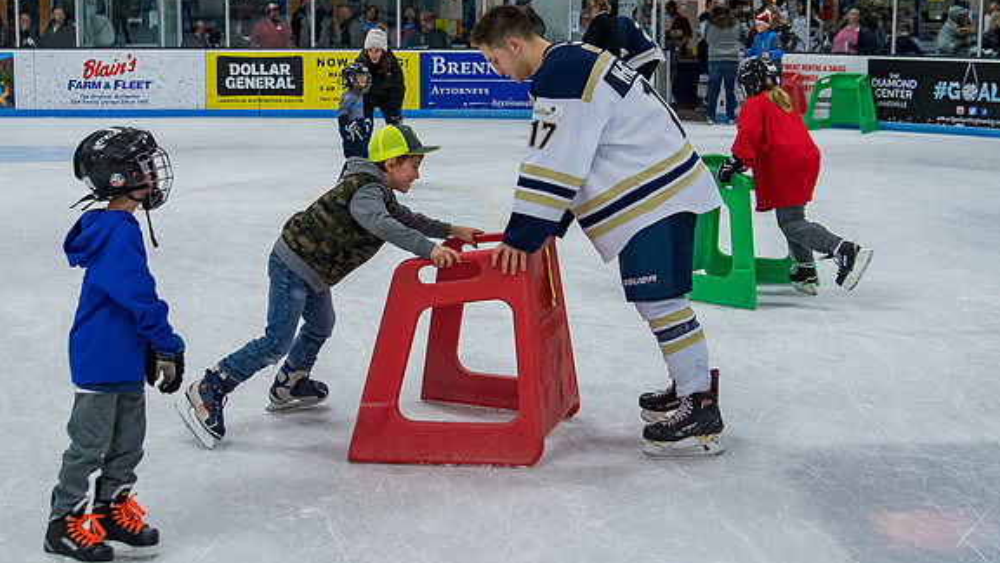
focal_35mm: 58
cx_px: 480
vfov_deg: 20.7
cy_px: 229
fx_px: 1538
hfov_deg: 36.0
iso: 800
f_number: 4
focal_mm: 34
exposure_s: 1/320
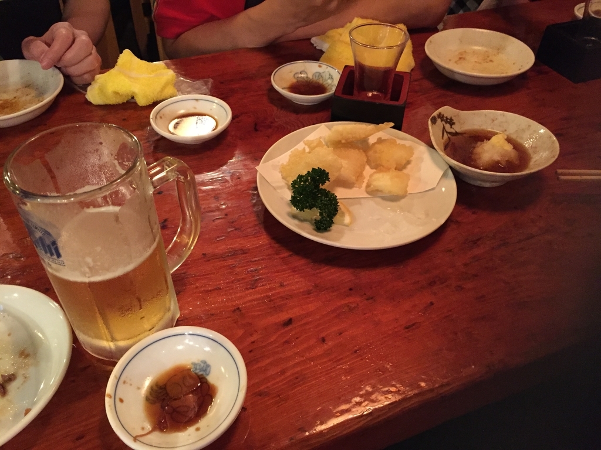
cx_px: 300
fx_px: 503
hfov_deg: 61.7
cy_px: 225
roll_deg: +0.4
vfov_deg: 48.2
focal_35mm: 29
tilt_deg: -43.2
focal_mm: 4.15
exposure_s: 1/15
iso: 400
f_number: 2.2
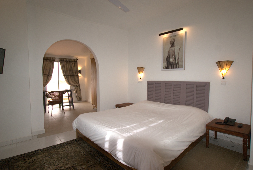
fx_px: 127
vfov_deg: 67.7
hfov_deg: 89.9
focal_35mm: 18
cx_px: 126
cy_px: 85
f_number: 5.6
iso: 500
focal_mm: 12
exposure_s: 1/125
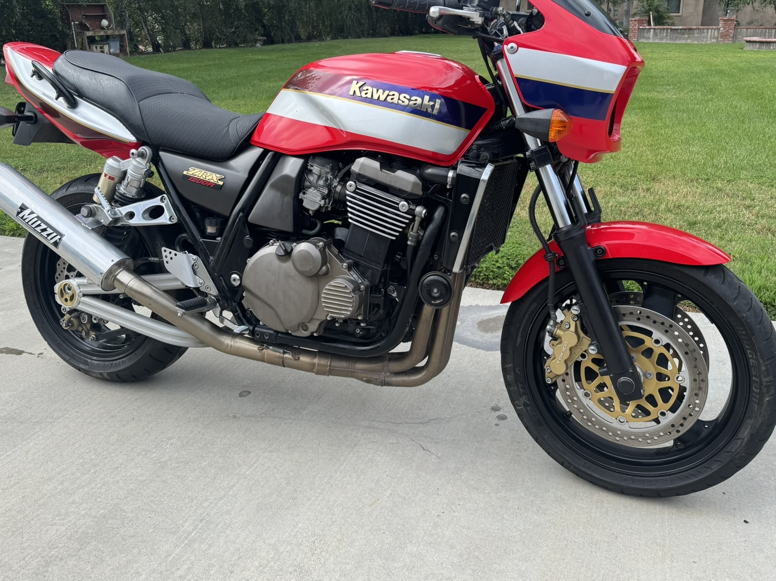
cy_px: 221
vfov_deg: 45.1
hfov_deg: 58.4
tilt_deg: -17.4
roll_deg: +0.5
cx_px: 392
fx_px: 695
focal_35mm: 31
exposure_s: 1/1923
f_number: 1.78
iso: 80
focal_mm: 6.76
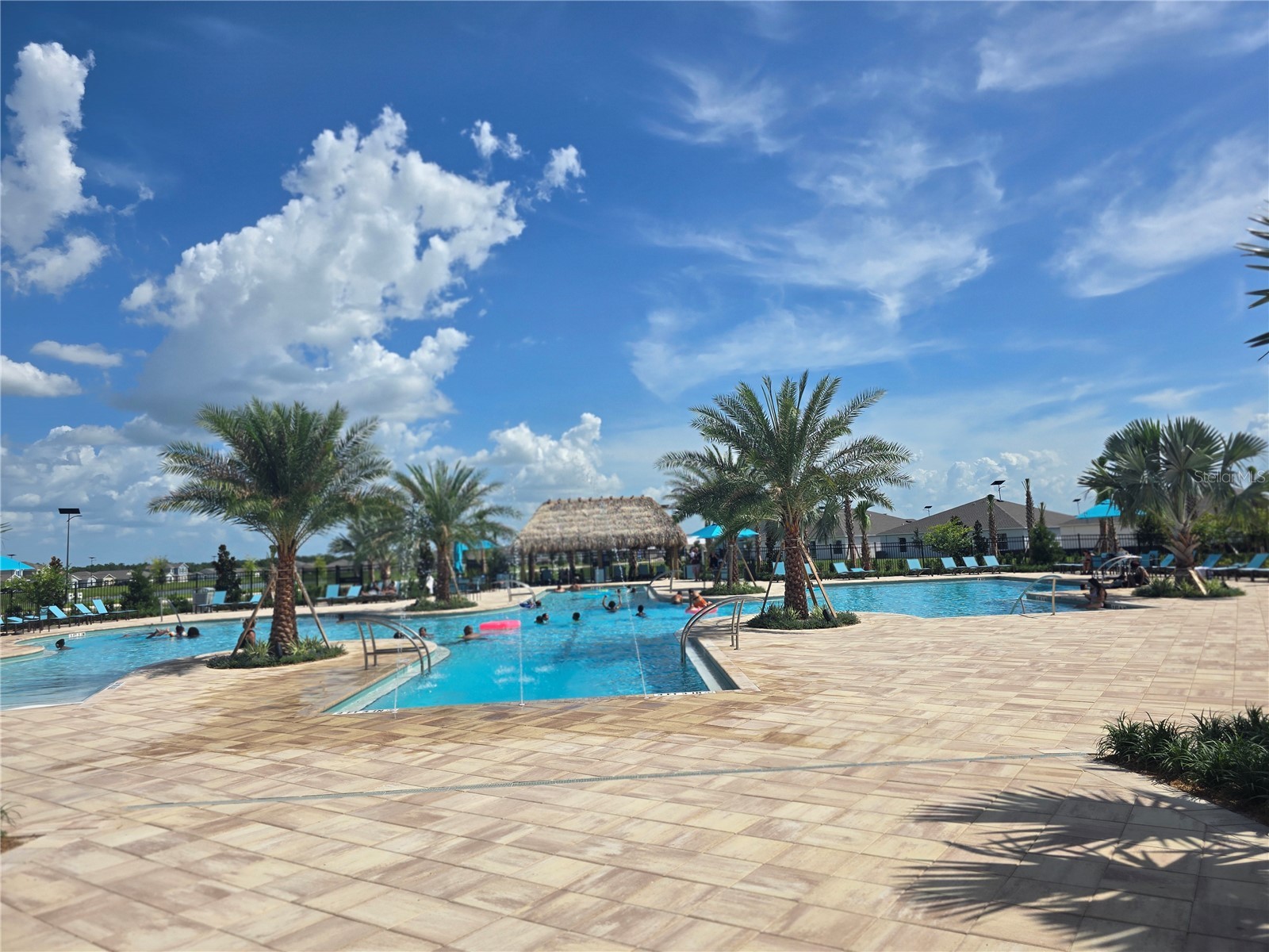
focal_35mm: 23
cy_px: 476
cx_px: 634
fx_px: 843
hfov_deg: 73.9
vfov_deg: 58.9
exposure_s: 1/1521
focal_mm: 6.3
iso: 12
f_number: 1.7
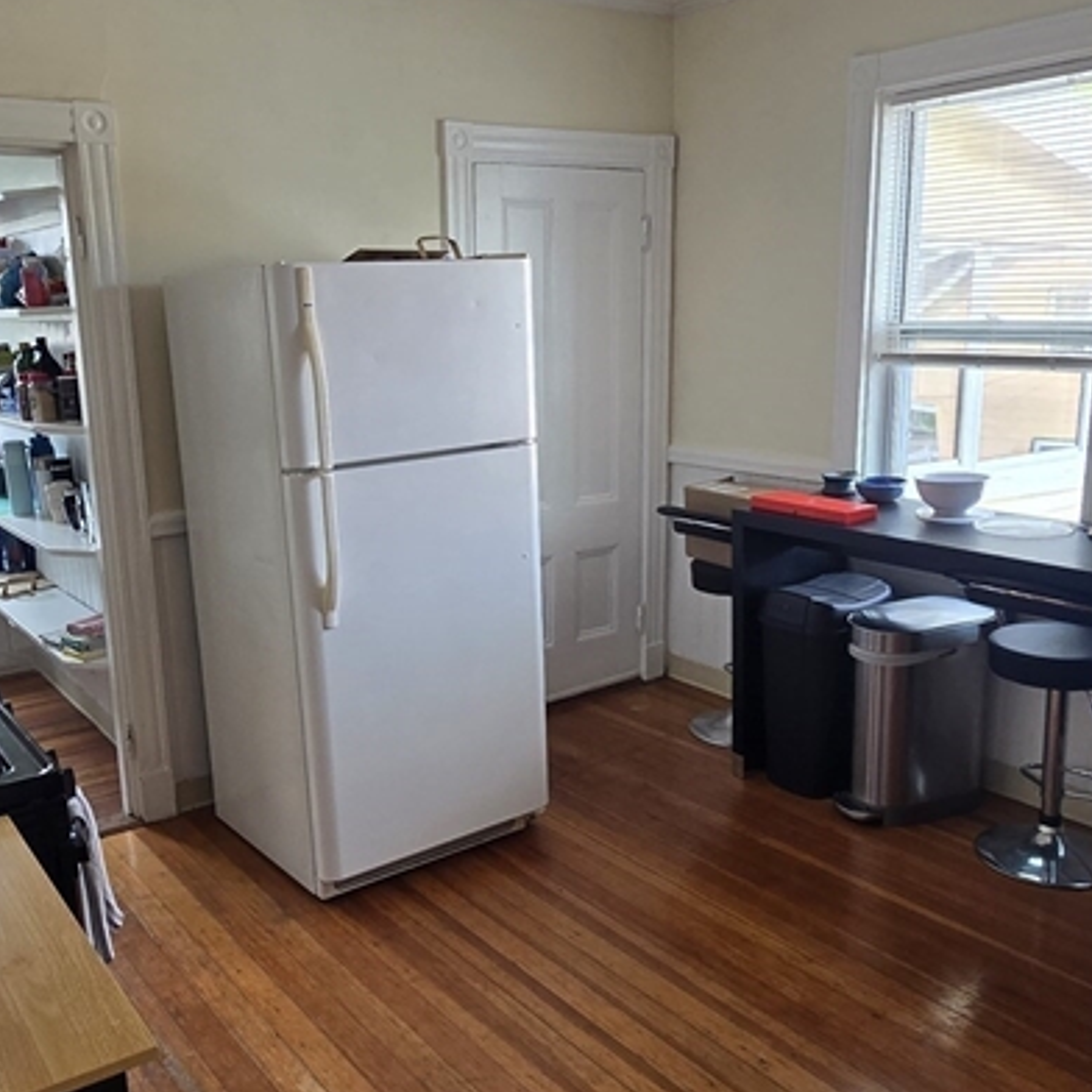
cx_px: 504
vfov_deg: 54.0
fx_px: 1071
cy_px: 579
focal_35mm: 30
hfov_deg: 54.0
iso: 50
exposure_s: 1/60
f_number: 2.2
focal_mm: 2.2
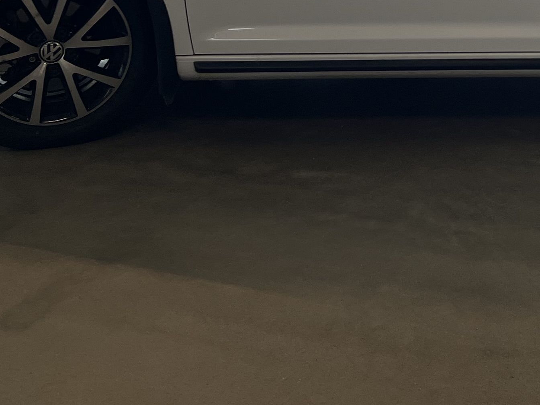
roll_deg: +0.4
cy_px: -148
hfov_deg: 24.2
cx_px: 508
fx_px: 1217
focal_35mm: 78
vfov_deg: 17.5
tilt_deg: -7.0
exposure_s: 1/358
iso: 50
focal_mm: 5.7
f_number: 1.5
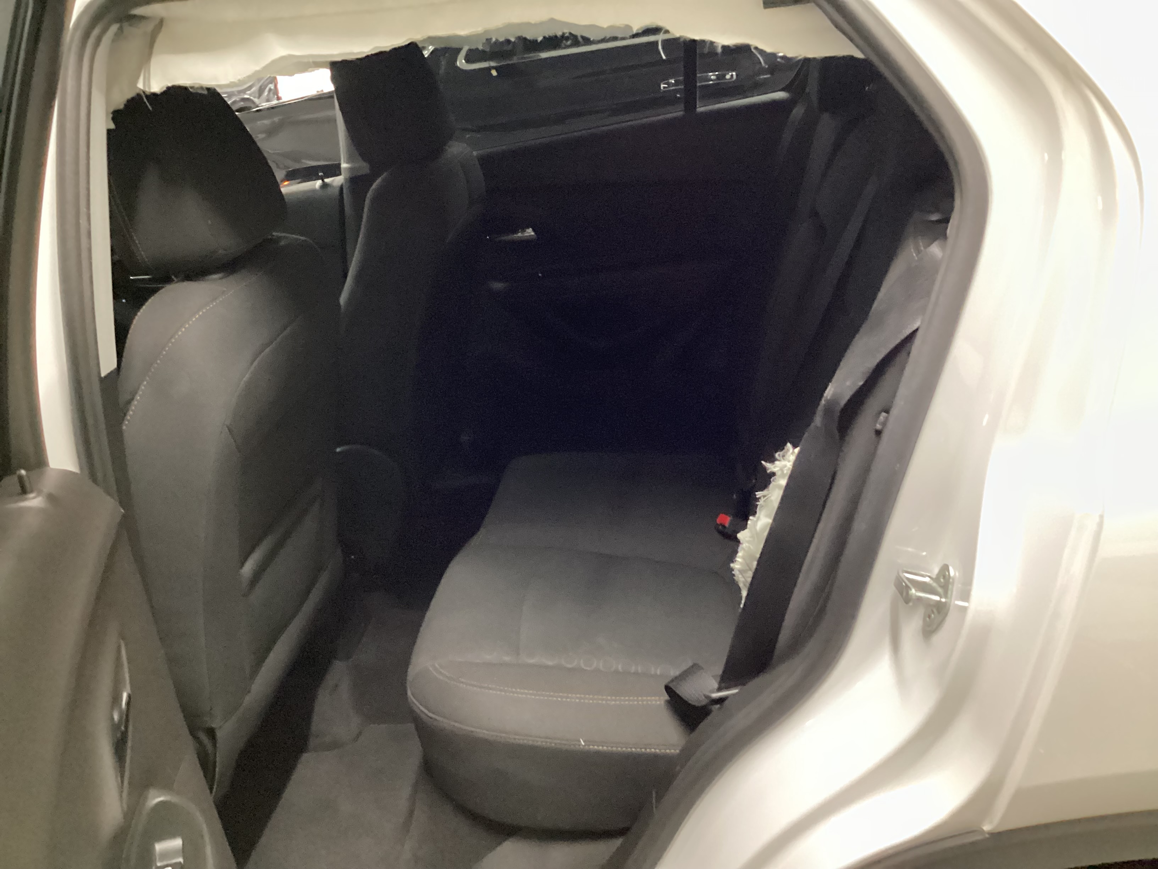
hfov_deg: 58.4
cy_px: 434
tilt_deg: -23.3
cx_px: 579
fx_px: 1037
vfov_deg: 45.4
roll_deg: +8.6
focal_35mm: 31
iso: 640
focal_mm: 3.3
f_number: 2.4
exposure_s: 1/24
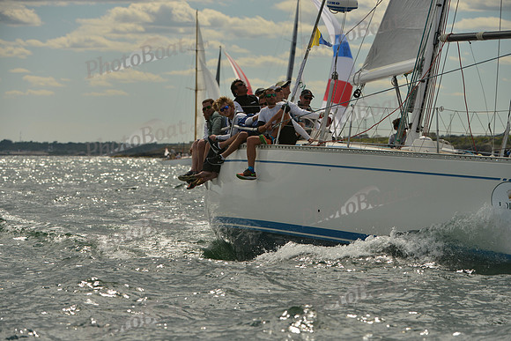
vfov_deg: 6.9
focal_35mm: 200
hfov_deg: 10.3
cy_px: 170
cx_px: 256
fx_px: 2839
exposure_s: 1/3200
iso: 400
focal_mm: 200
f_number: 6.3
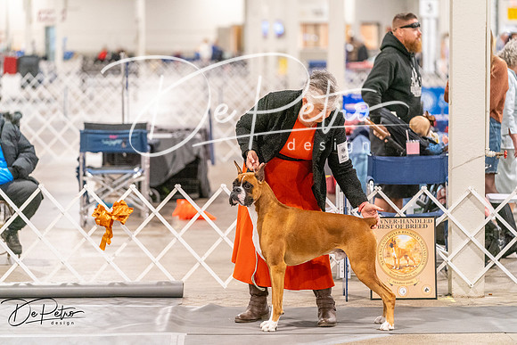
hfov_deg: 14.1
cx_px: 258
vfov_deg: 9.4
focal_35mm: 146
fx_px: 2097
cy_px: 172
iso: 6400
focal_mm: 146
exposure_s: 1/250
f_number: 3.2
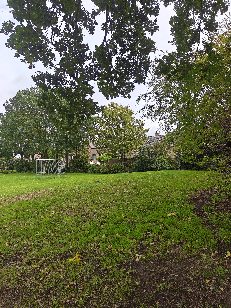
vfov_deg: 71.6
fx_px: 214
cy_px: 154
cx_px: 116
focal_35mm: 24
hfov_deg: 56.8
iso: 80
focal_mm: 5.59
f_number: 1.8
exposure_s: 1/1506
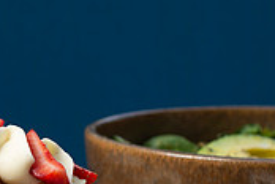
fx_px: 1505
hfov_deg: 10.3
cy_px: 220
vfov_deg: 6.9
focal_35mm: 197
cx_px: -9
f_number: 7.1
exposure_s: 1/200
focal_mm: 50
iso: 200
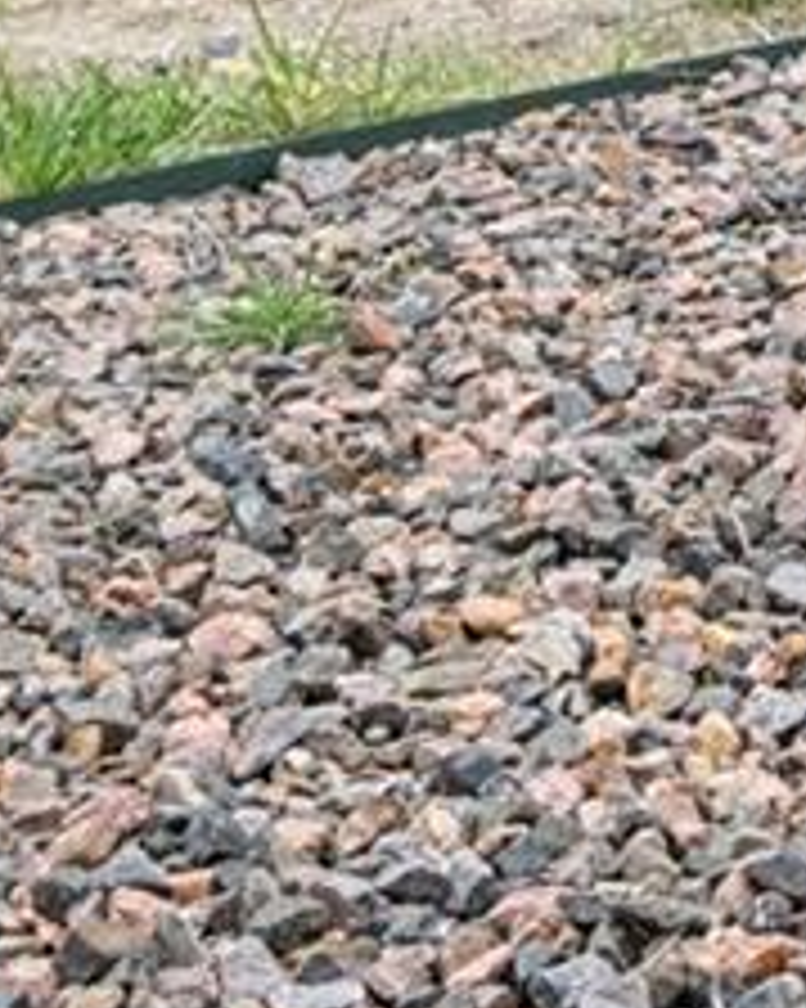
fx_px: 5998
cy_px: -1359
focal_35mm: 201
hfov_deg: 7.4
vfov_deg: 8.8
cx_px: 1526
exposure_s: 1/30
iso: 100
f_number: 11
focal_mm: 30
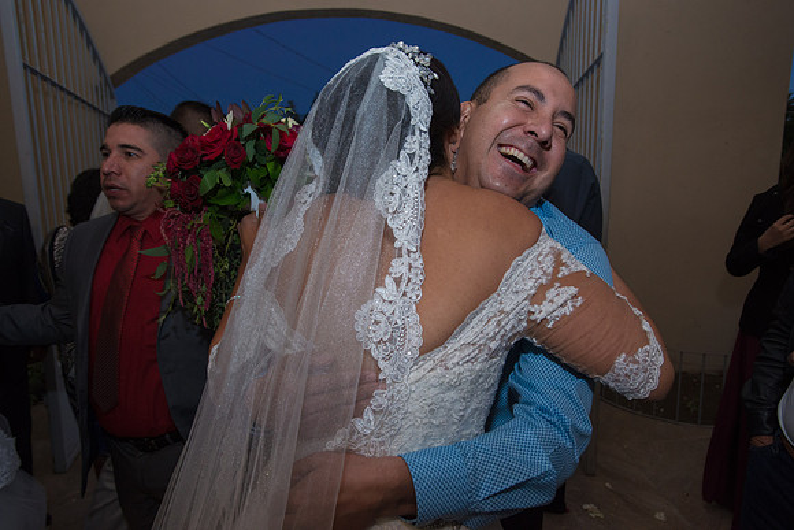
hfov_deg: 78.6
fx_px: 485
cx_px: 397
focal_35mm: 22
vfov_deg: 57.3
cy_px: 265
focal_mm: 22
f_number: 3.5
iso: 1600
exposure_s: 1/100
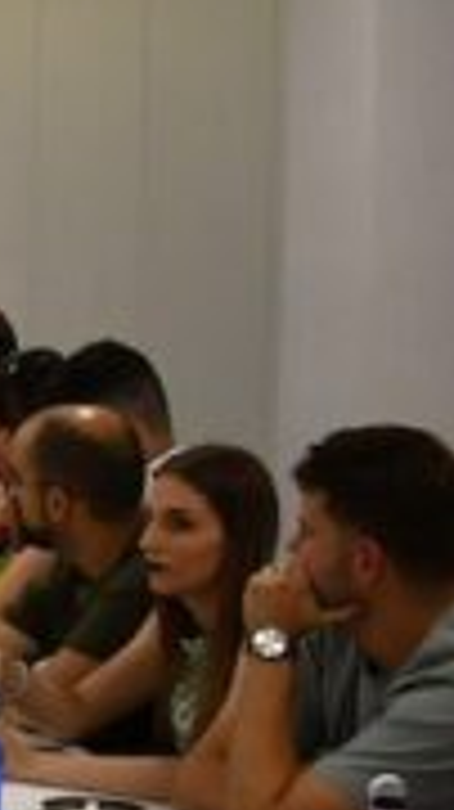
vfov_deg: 17.7
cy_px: 234
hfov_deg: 8.2
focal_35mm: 121
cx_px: -980
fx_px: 2594
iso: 800
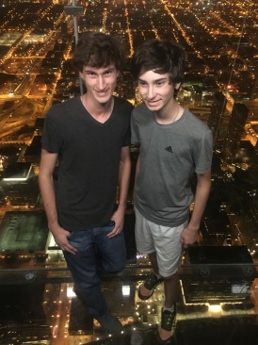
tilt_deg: -38.3
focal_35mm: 29
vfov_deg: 61.7
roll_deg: -1.1
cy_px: 172
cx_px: 129
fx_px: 289
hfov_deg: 48.2
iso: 400
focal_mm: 4.15
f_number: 2.2
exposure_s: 1/15
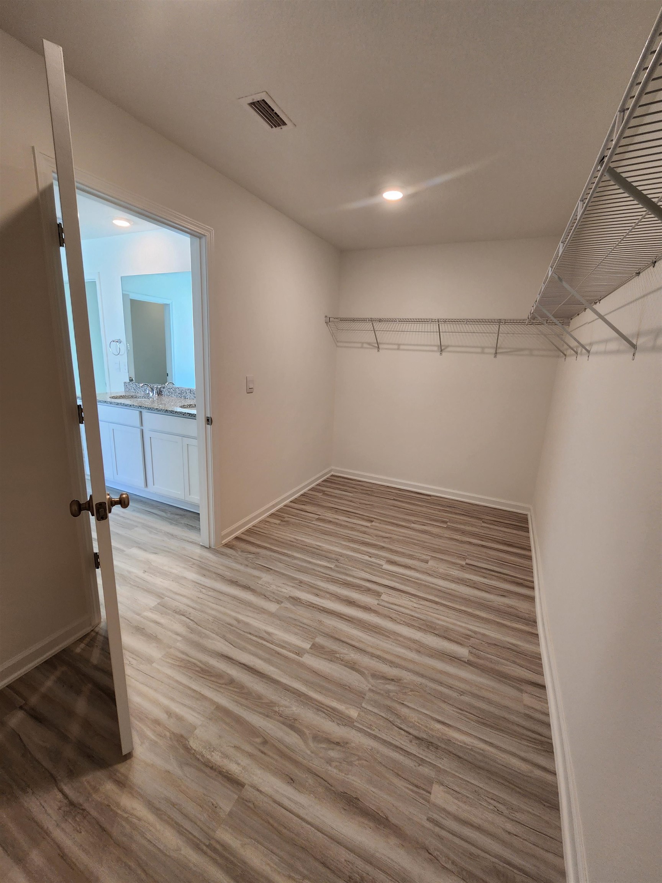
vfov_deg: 106.2
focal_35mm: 13
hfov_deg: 89.9
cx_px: 331
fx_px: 331
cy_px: 442
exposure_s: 1/60
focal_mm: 2.2
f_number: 2.2
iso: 125
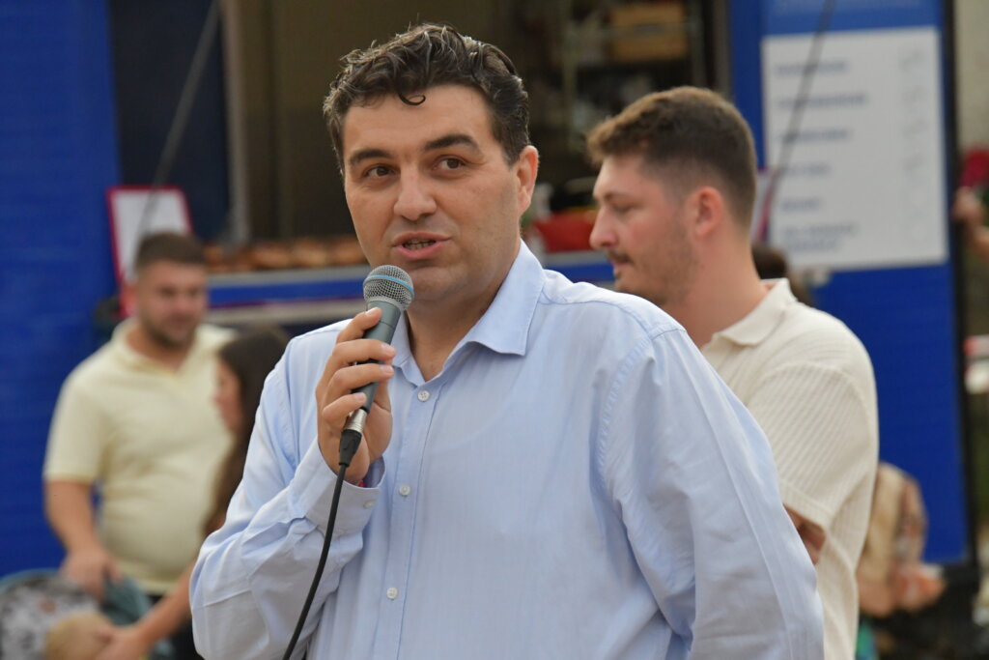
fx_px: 5962
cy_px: 330
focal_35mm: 217
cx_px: 494
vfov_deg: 6.3
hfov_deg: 9.5
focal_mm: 145
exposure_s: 1/2500
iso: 4000
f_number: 6.3
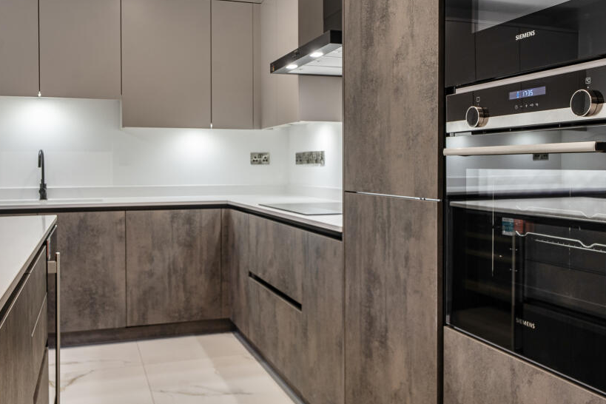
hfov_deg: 54.4
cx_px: 297
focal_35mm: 35
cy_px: 171
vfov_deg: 37.8
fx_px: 589
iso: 100
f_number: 8
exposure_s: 1/3
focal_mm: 19
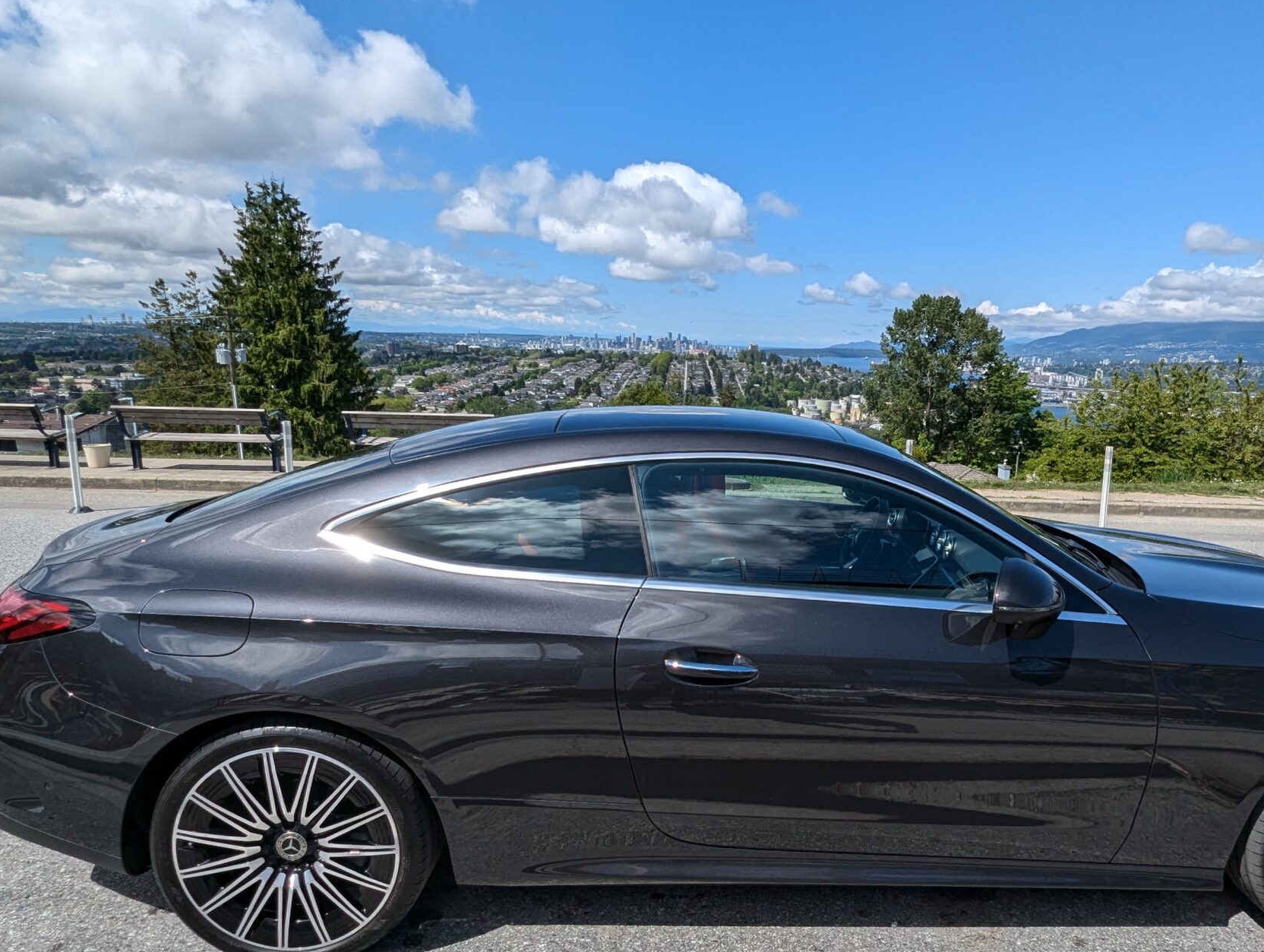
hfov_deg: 81.2
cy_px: 505
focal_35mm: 20
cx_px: 721
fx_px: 731
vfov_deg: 66.0
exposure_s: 1/2660
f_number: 2.2
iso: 44
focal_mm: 1.95
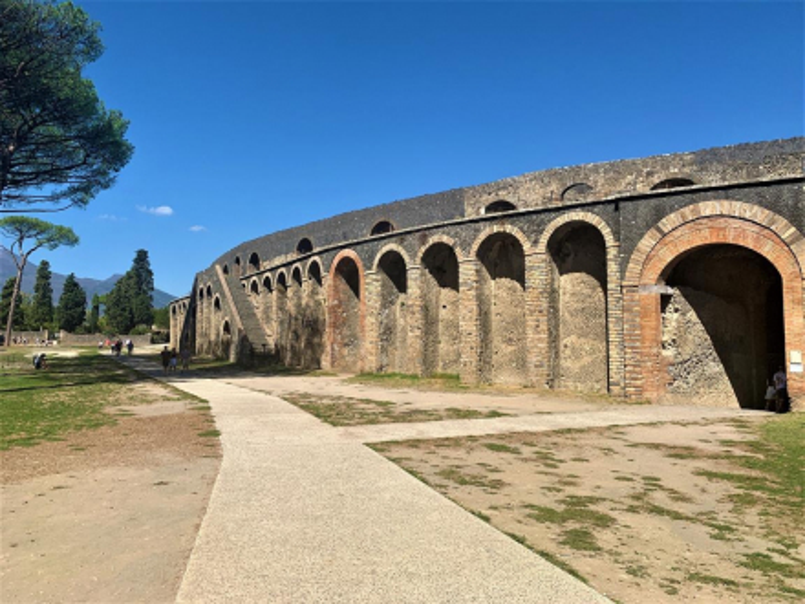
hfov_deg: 67.3
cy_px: 302
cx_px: 402
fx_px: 605
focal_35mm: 26
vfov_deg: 53.1
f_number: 1.8
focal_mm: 4.25
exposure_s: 1/2833
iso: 25
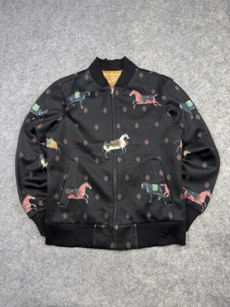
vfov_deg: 71.6
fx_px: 213
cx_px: 115
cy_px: 154
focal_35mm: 24
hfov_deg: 56.8
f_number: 1.78
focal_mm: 6.76
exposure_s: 1/100
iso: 80
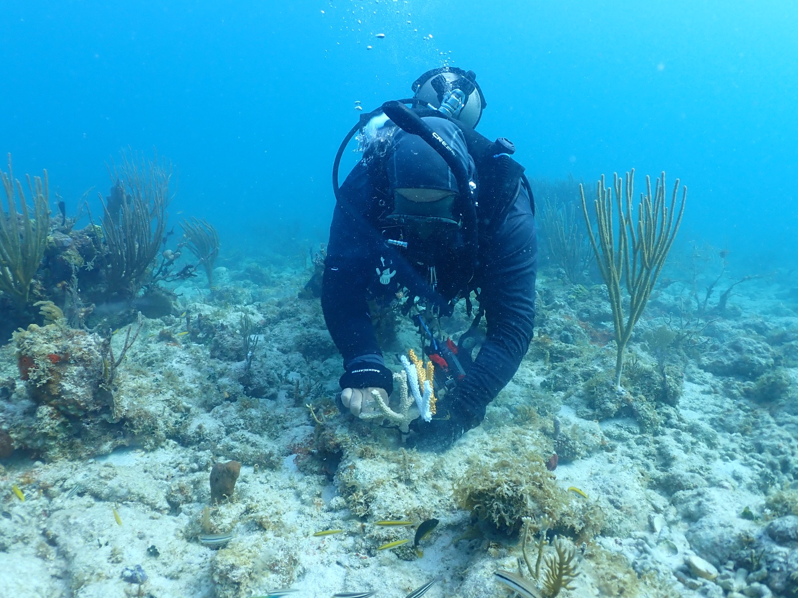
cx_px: 399
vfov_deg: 44.2
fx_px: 738
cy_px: 299
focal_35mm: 32
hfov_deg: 56.8
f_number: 3.2
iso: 100
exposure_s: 1/100
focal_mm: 5.79
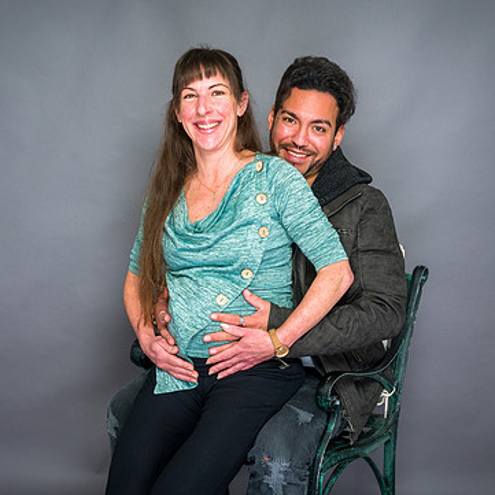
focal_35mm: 56
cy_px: 248
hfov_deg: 30.6
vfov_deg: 30.6
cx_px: 244
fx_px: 906
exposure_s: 1/100
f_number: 5.6
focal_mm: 41
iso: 200
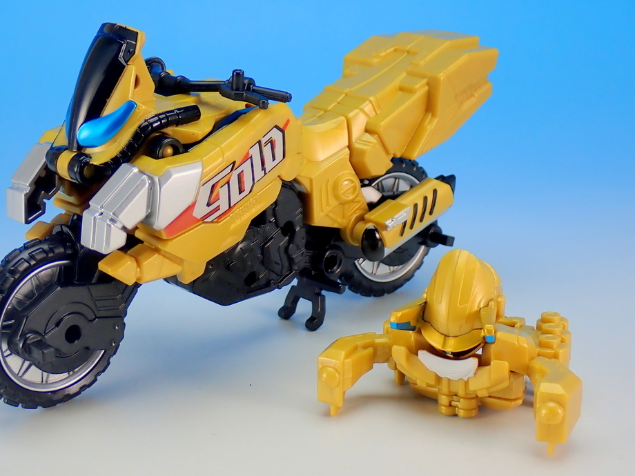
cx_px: 291
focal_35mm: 69
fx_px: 1266
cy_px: 219
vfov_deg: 21.3
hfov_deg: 28.2
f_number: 3.6
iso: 100
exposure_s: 1/20
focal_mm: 11.09
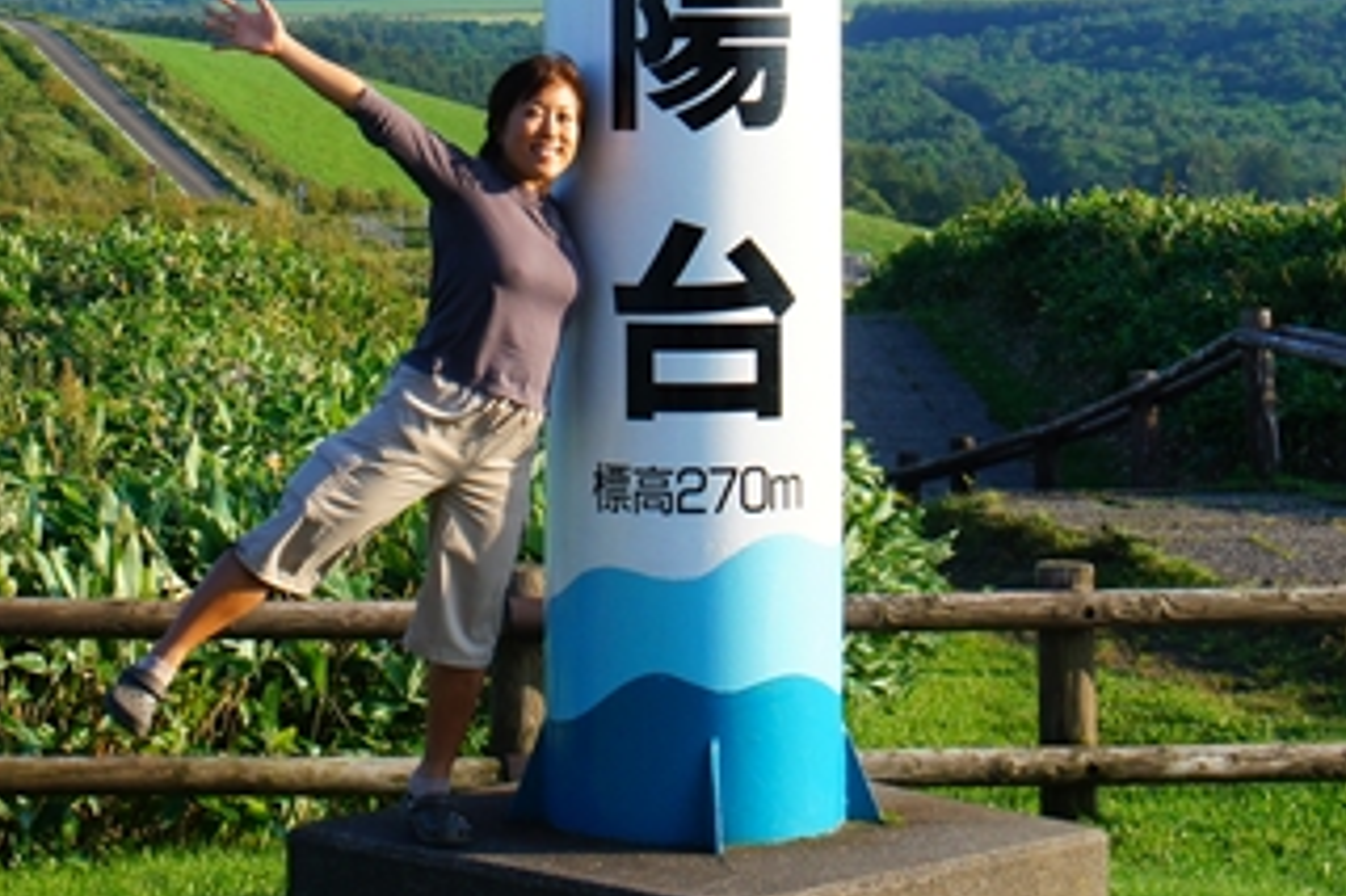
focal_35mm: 116
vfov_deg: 11.6
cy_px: -97
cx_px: 492
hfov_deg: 17.6
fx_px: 4344
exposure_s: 1/125
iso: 200
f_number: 13
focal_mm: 31
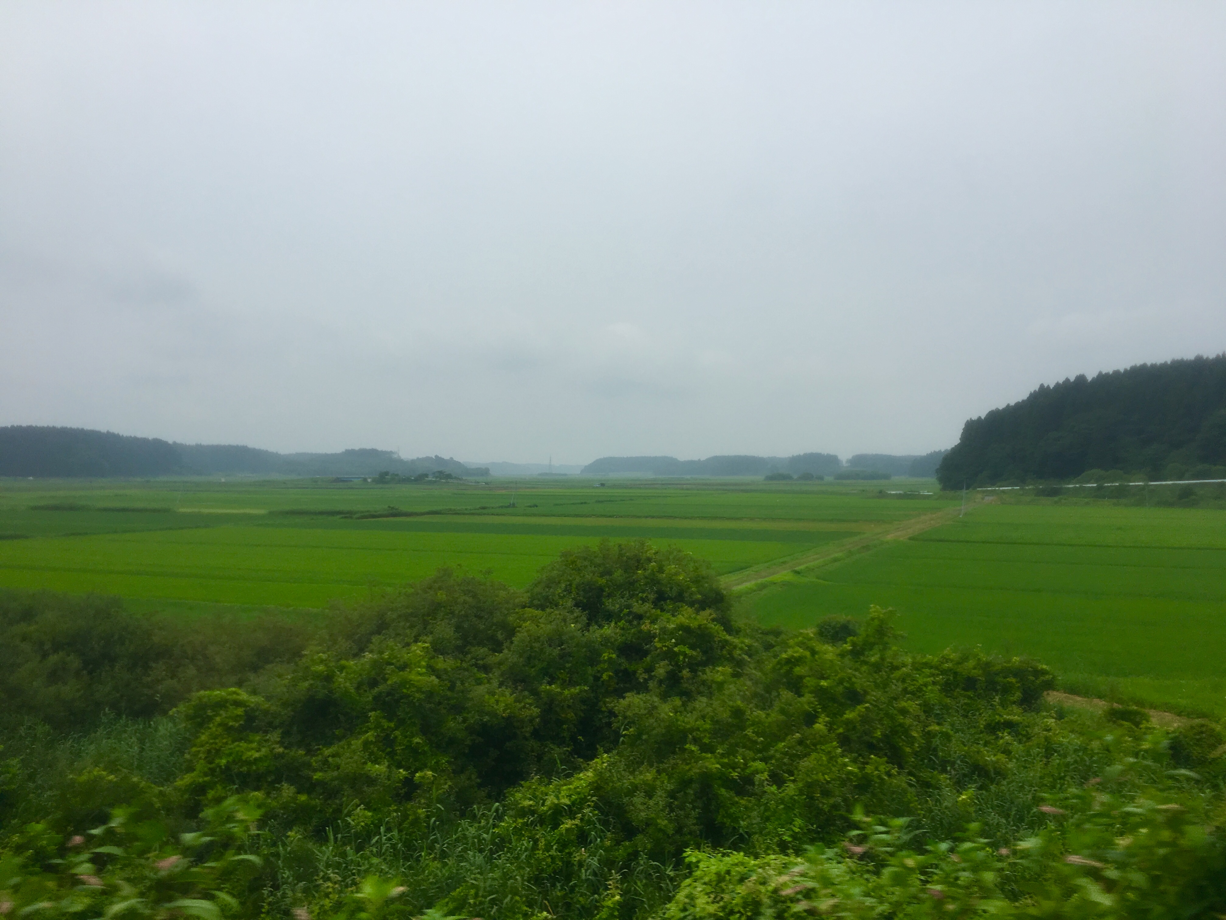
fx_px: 1027
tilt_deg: -1.1
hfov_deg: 61.7
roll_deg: +0.0
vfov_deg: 48.2
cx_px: 613
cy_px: 460
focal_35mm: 29
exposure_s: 1/884
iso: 25
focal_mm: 4.15
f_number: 2.2
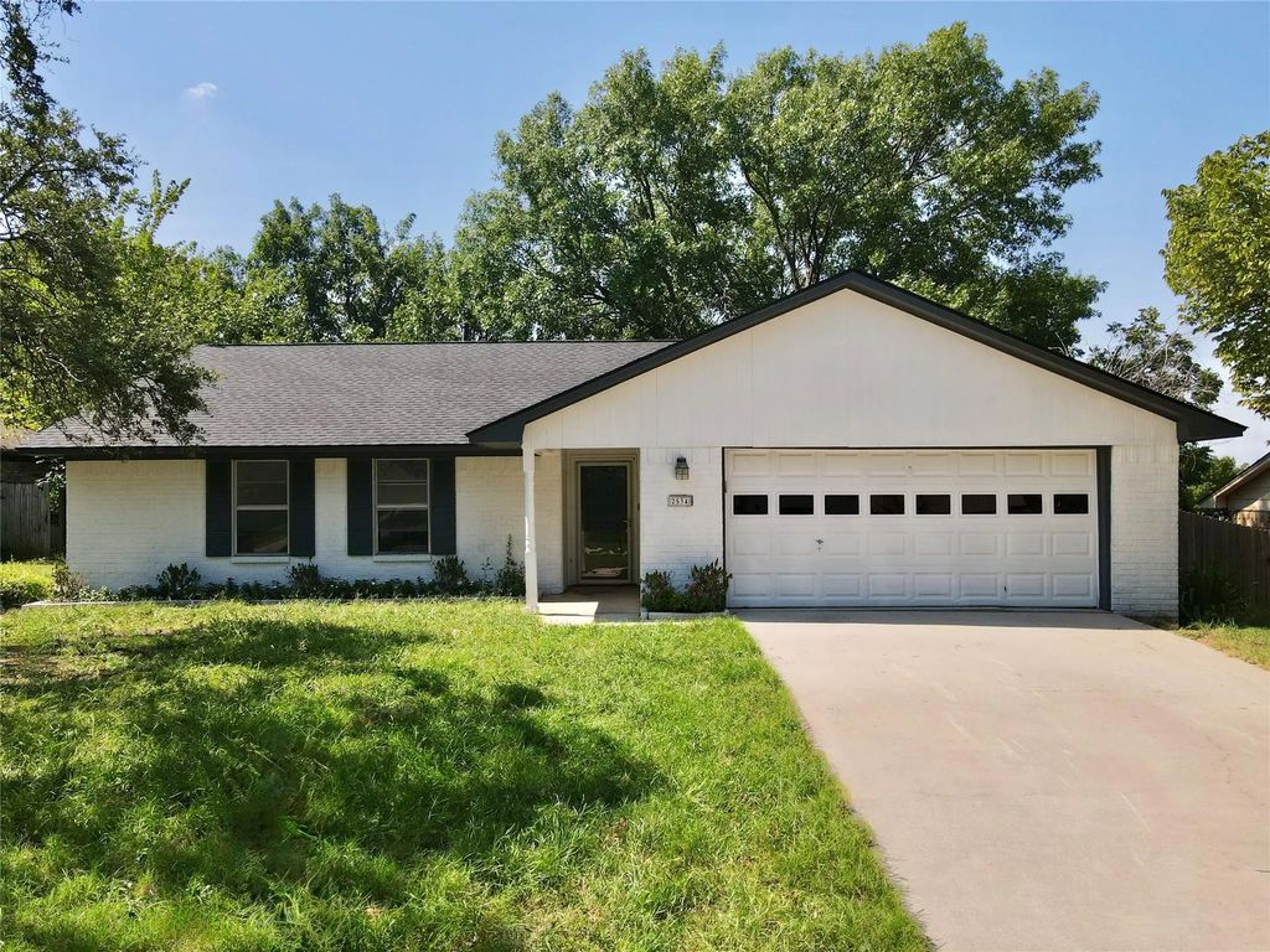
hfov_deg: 71.6
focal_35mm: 24
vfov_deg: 56.8
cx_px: 635
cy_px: 476
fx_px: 881
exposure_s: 1/725
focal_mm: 4.5
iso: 100
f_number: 2.8
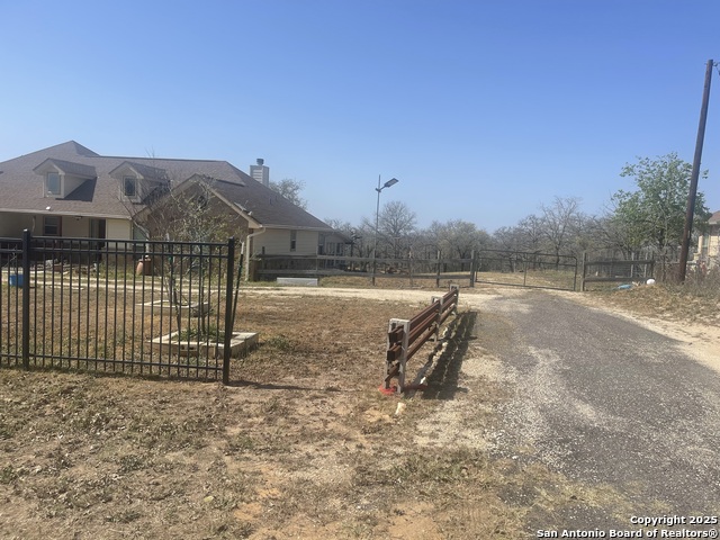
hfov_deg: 69.4
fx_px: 520
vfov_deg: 54.9
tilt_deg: -5.1
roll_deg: -3.9
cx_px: 360
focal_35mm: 25
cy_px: 270
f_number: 1.6
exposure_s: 1/4717
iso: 32
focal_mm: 5.1
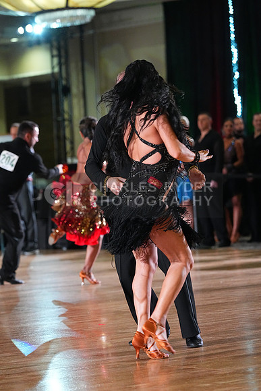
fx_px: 1674
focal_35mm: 154
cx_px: 130
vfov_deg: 13.3
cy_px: 196
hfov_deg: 8.9
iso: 8000
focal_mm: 154
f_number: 4.5
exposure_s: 1/400
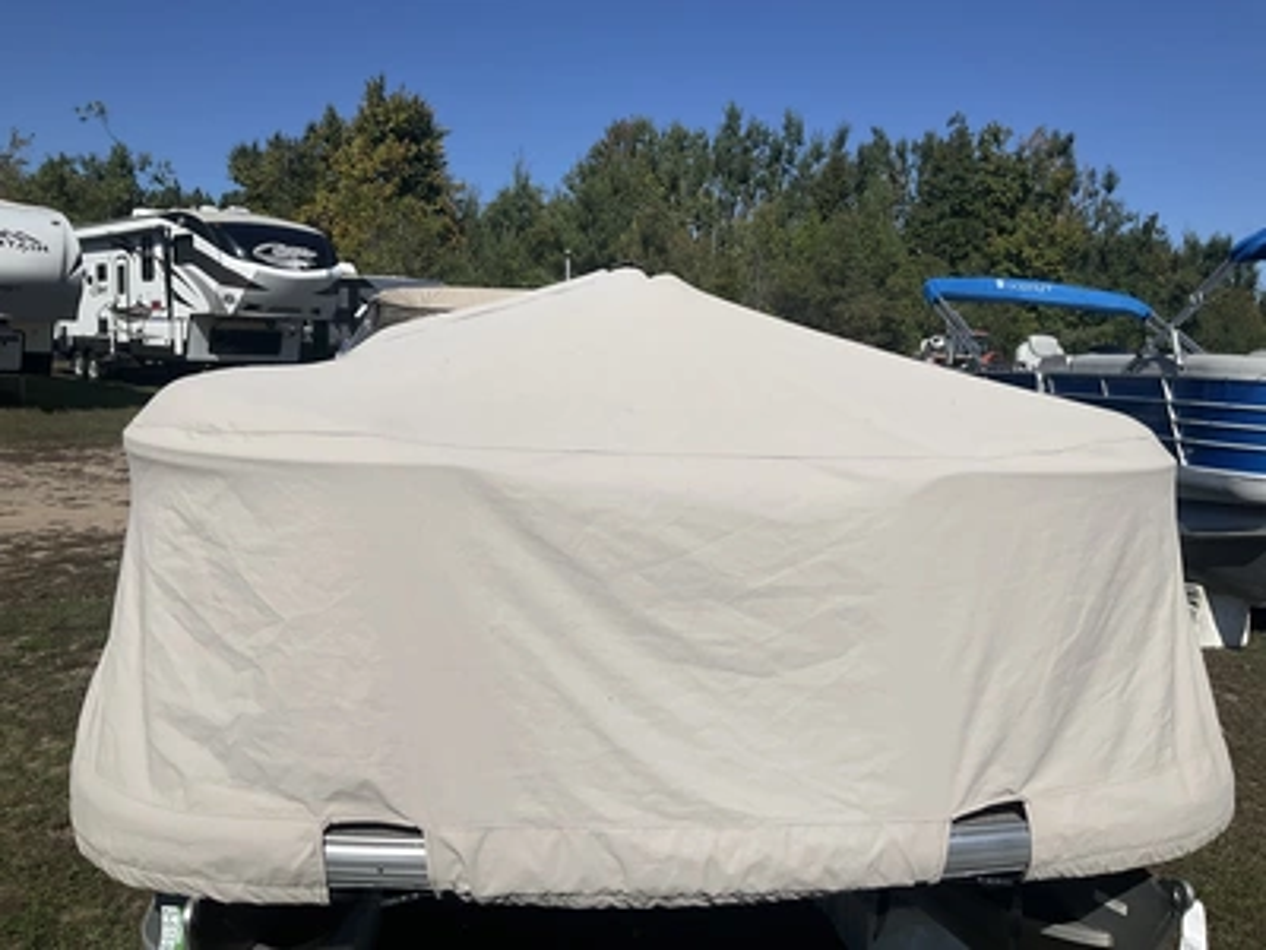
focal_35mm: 29
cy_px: 475
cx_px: 633
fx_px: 1061
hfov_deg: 61.7
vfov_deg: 48.2
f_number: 1.8
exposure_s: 1/5814
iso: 25
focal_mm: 3
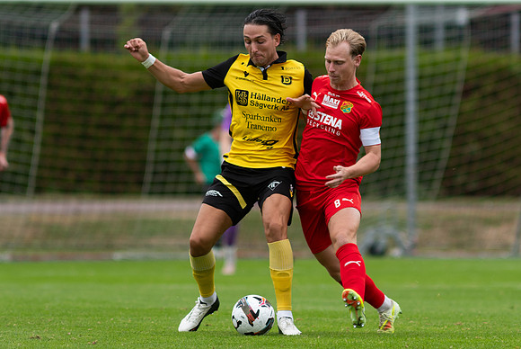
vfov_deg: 1.9
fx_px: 10778
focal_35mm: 744
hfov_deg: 2.8
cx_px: 308
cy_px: 165
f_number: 3.2
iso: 180
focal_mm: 300
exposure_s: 1/1250
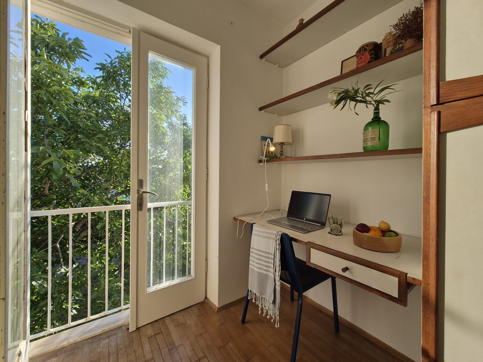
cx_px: 242
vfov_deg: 89.9
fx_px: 181
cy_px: 181
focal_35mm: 13
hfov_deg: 106.2
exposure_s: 1/718
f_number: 2.2
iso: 80
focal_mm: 2.2
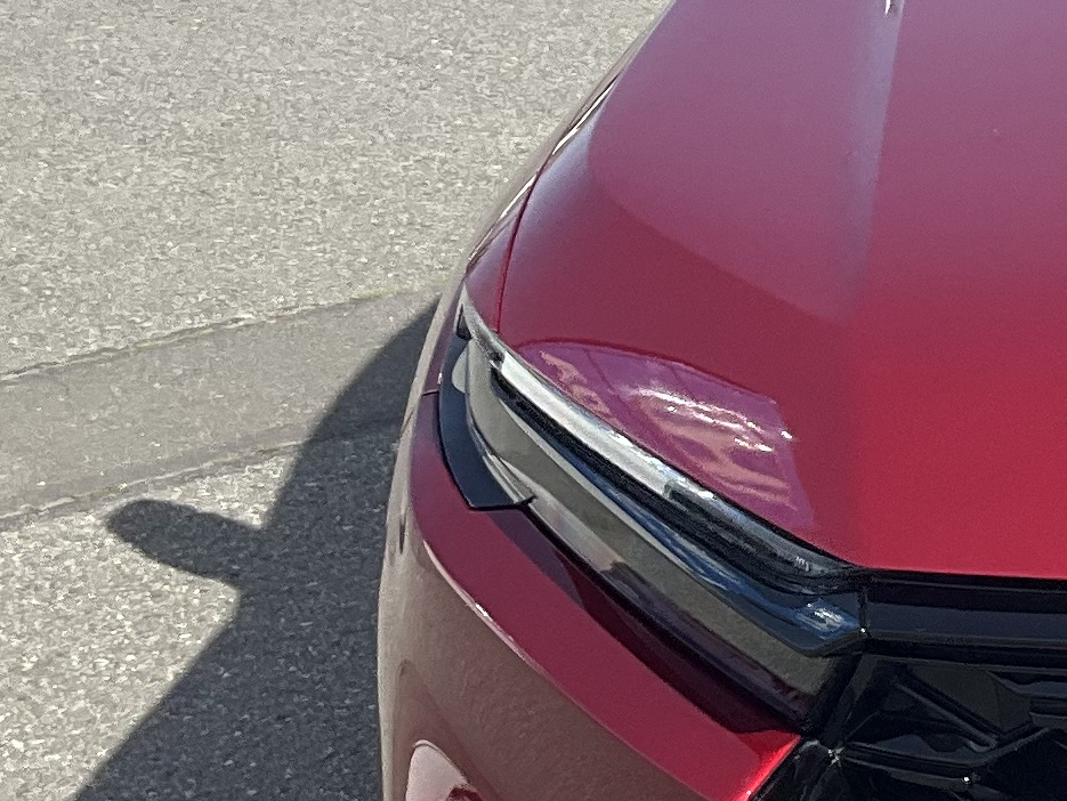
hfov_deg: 14.4
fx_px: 3854
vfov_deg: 11.9
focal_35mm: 125
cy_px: 265
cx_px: 1723
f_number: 1.8
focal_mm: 3
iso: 25
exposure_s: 1/1412
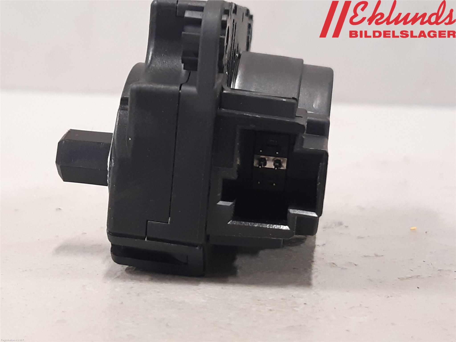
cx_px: 228
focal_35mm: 26
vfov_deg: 53.1
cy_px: 171
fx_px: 343
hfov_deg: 67.3
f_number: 1.7
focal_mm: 3.93
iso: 200
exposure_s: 1/33
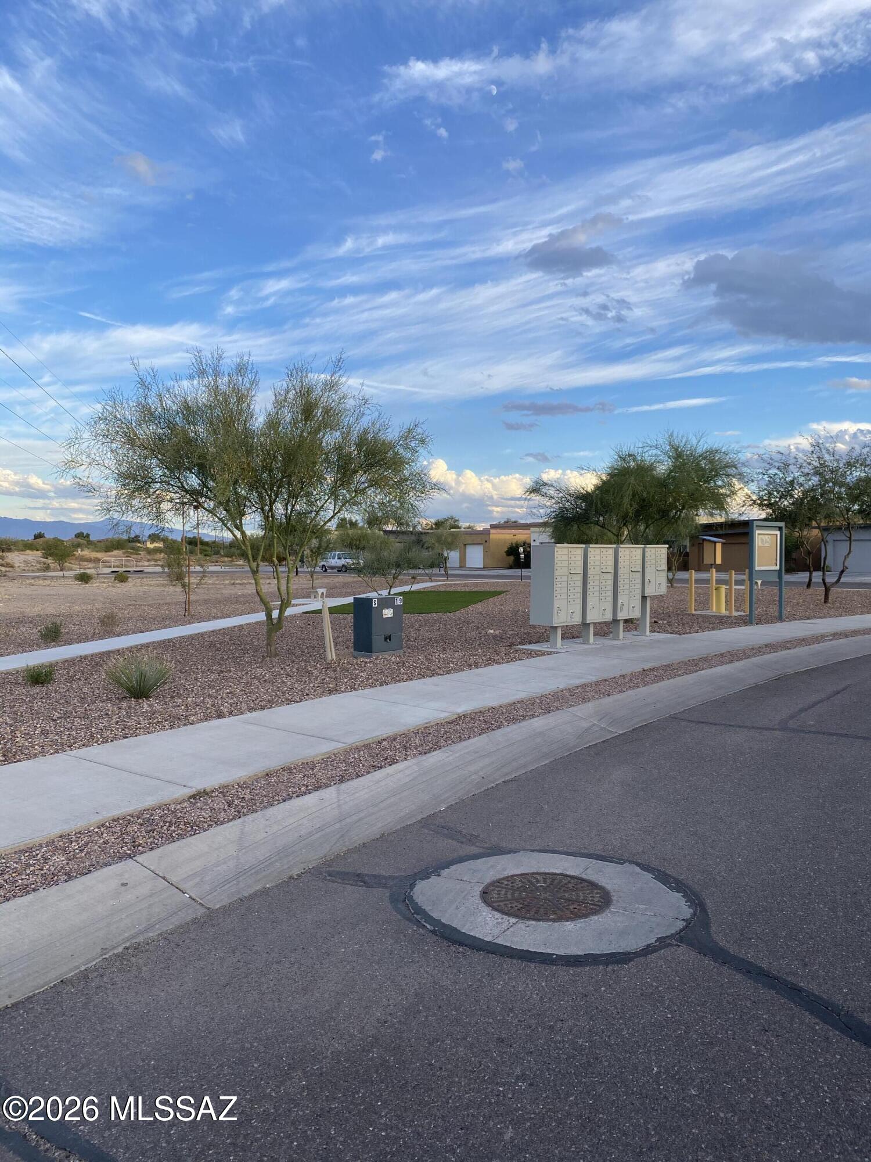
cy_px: 581
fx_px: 872
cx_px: 436
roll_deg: +0.2
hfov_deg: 53.1
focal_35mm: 26
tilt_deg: -1.7
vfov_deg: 67.3
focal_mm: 4.25
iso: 32
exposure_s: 1/805
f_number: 1.8
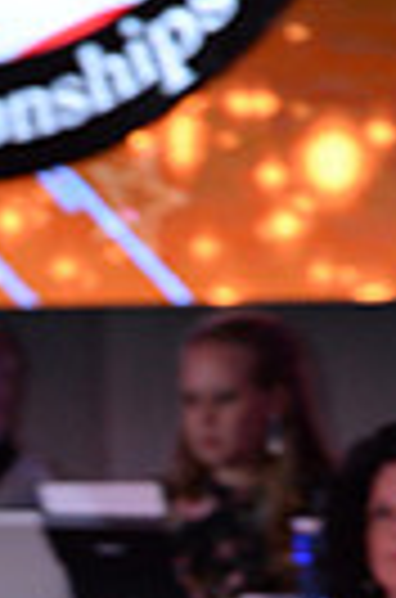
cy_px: 1250
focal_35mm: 785
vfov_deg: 2.6
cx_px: -434
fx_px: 13019
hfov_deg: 1.7
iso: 2000
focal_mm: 180
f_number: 5
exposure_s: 1/250
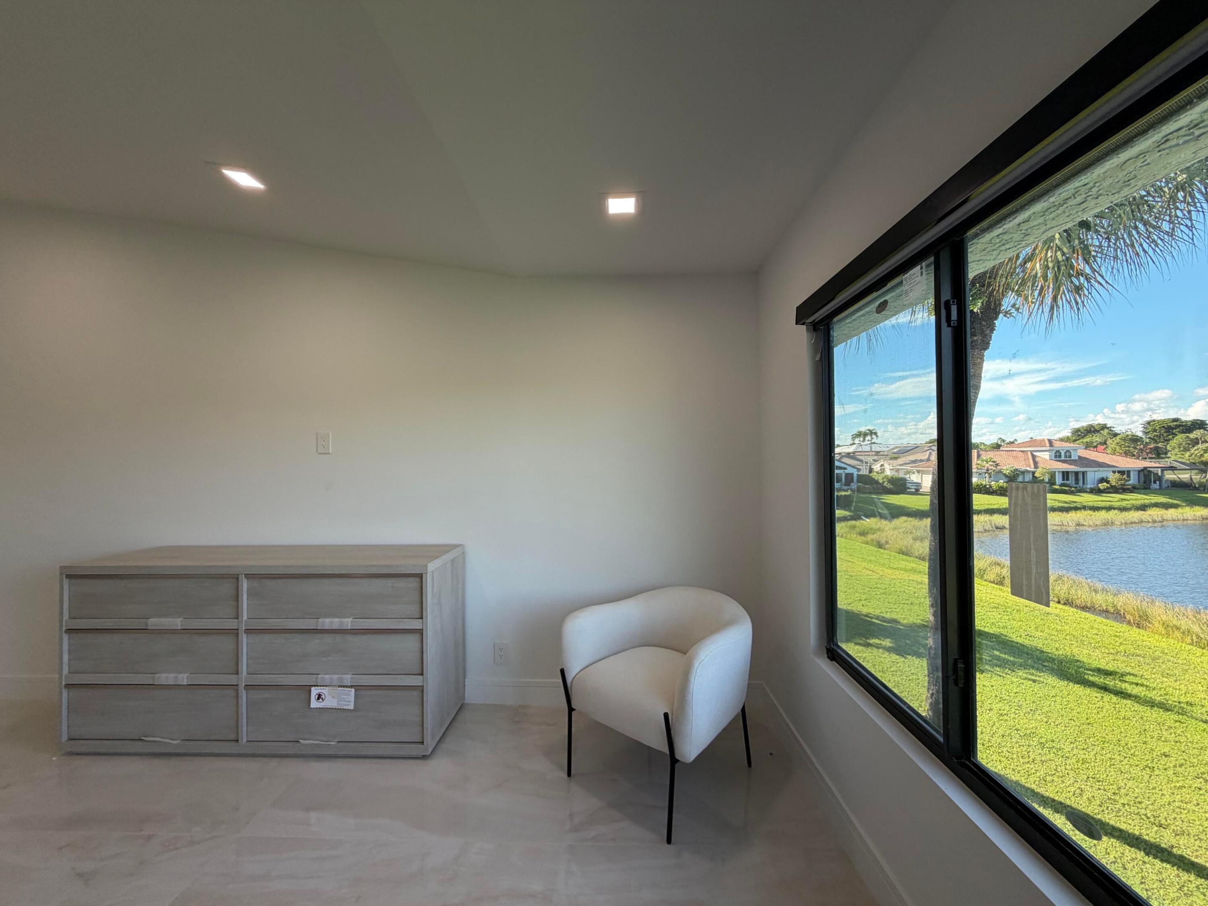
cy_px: 453
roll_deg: +1.0
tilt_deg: +0.5
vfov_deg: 85.7
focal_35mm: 14
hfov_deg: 102.1
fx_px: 489
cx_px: 604
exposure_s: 1/121
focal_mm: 2.22
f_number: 2.2
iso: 64
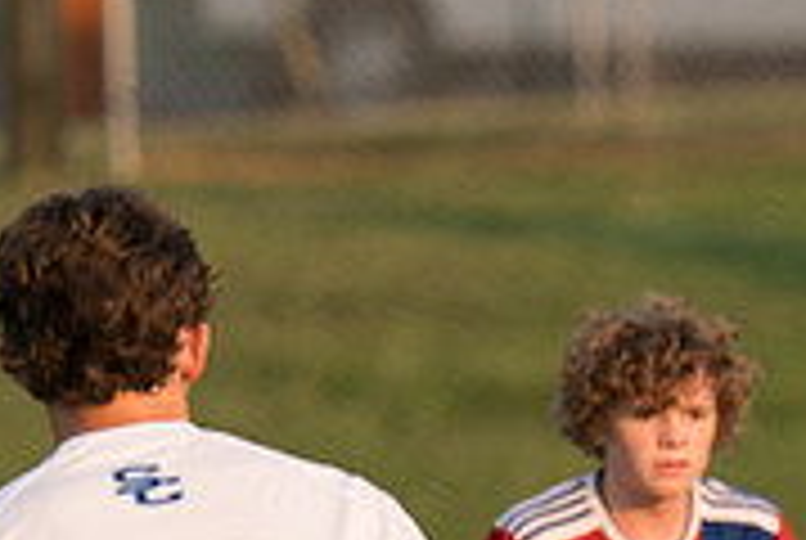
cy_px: 812
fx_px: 28996
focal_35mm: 1293
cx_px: 1225
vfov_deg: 1.1
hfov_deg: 1.6
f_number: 2.8
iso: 200
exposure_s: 1/1250
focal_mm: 200
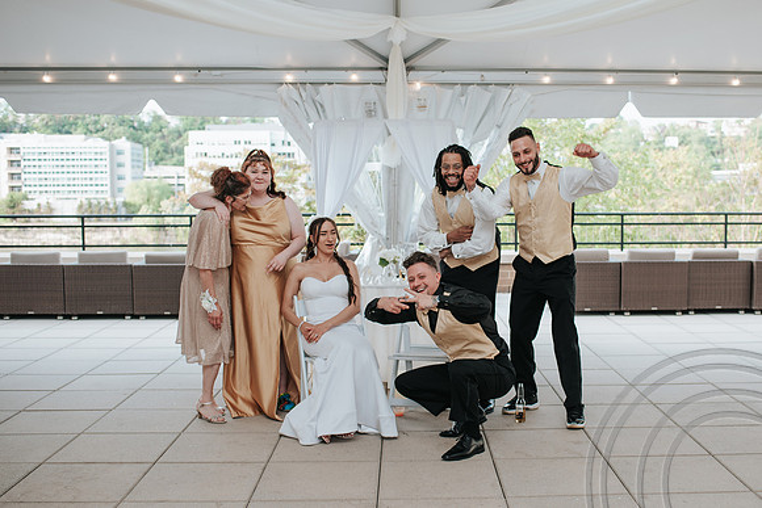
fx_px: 929
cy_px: 275
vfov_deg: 30.6
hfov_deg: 44.4
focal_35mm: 44
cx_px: 445
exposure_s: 1/160
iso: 140
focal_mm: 35
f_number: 2.8
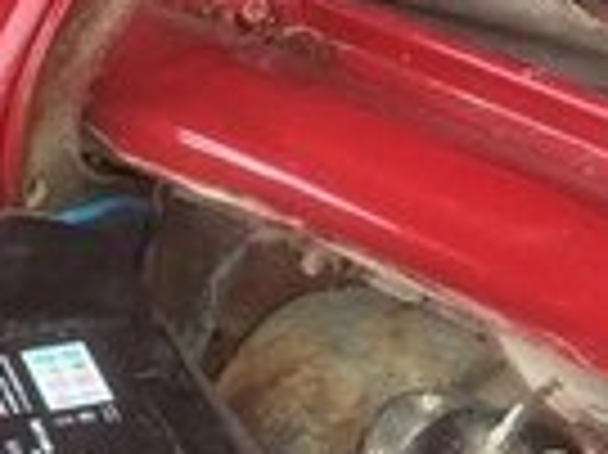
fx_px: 2492
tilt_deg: -38.7
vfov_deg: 10.4
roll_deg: +18.0
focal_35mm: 142
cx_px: -869
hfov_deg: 11.4
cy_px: 371
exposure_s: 1/100
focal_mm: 4.15
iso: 64
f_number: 2.2
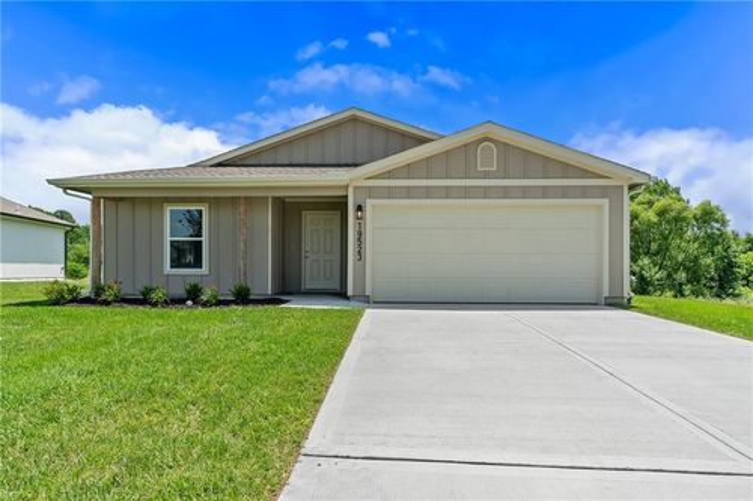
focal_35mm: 23
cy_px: 250
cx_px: 376
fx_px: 481
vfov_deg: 55.1
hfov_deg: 76.1
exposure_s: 1/80
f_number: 16
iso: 200
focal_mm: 23
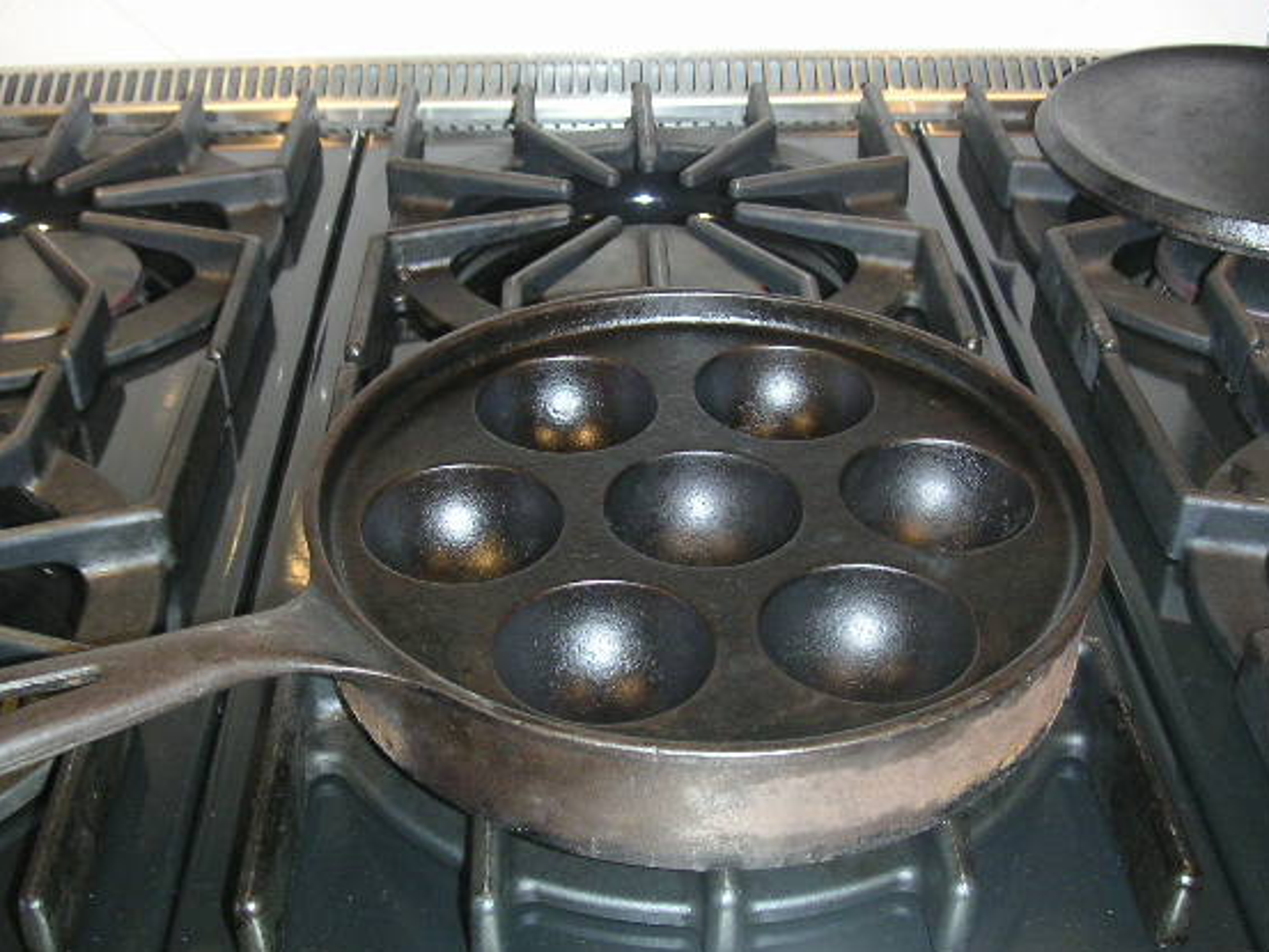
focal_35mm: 44
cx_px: 622
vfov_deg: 32.9
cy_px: 431
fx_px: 1613
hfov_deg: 42.9
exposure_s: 1/45
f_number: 2.8
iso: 160
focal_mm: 6
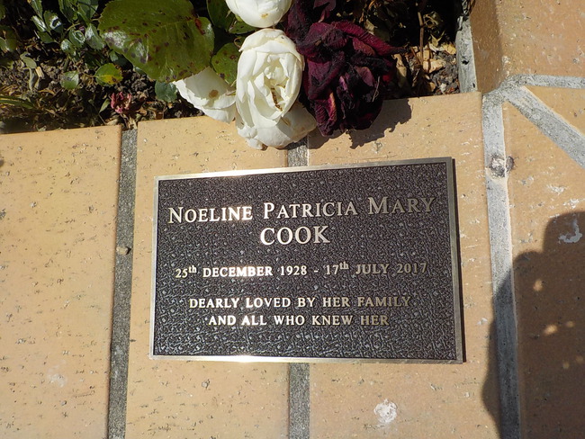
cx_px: 292
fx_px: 507
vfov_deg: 46.8
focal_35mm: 30
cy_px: 220
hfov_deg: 59.9
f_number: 6.6
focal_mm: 4.1
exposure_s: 1/800
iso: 125
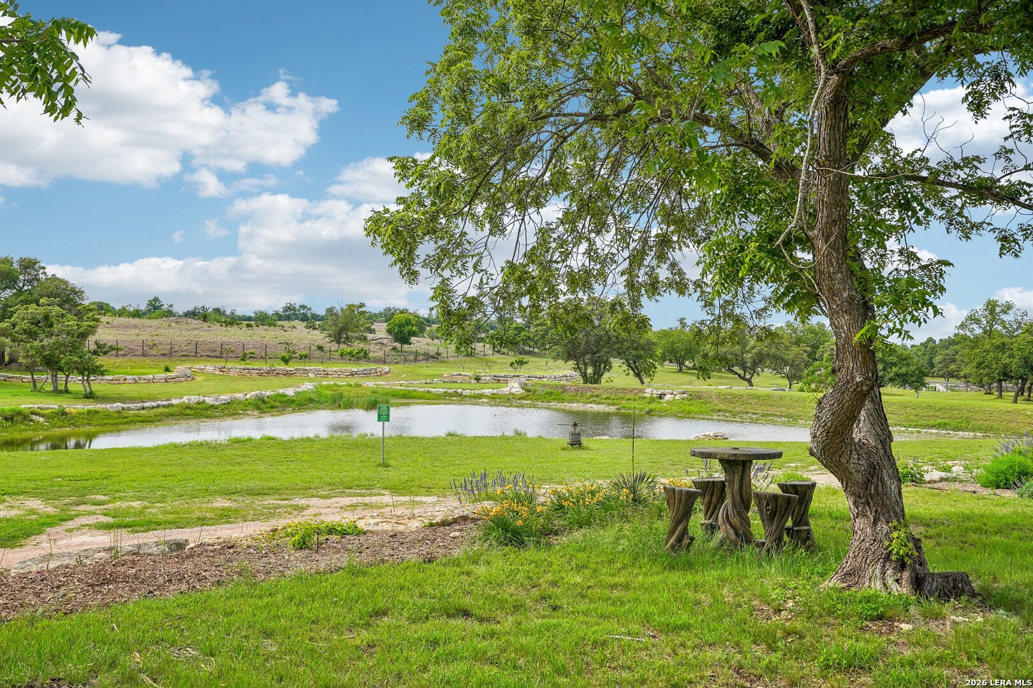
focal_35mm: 35
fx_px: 1004
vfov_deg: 37.9
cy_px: 344
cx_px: 516
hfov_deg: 54.4
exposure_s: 1/160
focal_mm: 35
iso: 100
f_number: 8
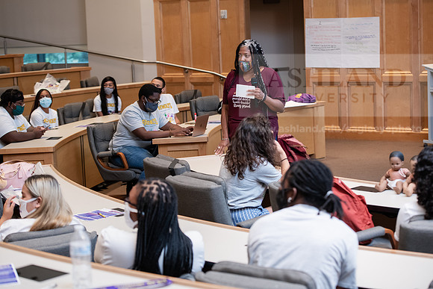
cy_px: 144
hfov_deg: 27.0
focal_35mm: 75
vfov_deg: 18.2
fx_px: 902
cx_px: 216
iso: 1250
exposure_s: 1/160
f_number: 3.5
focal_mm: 75
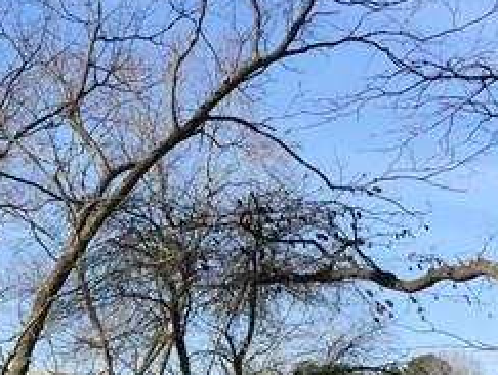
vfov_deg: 11.6
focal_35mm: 122
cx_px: -109
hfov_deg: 15.5
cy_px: 566
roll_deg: -0.7
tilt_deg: -0.7
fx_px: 1758
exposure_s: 1/1319
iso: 32
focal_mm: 4.15
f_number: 2.2
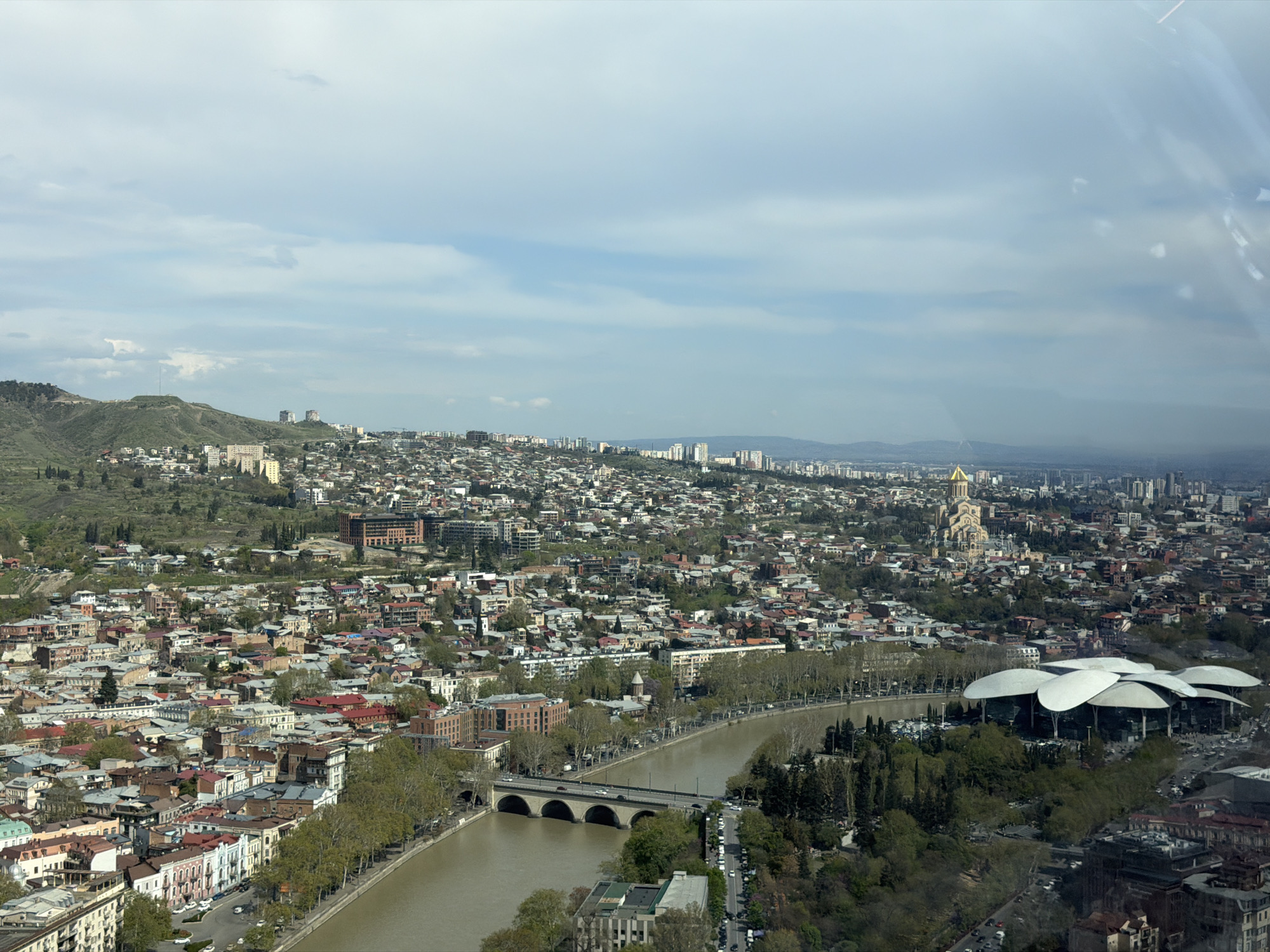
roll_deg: -0.3
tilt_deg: -0.9
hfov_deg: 39.7
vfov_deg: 30.3
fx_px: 1761
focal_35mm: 48
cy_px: 476
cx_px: 635
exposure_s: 1/3096
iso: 64
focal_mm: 6.76
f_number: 1.78
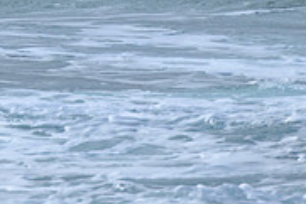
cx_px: -240
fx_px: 14997
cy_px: -193
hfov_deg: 1.2
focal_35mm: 1763
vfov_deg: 0.8
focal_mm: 400
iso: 500
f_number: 7.1
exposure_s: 1/2000
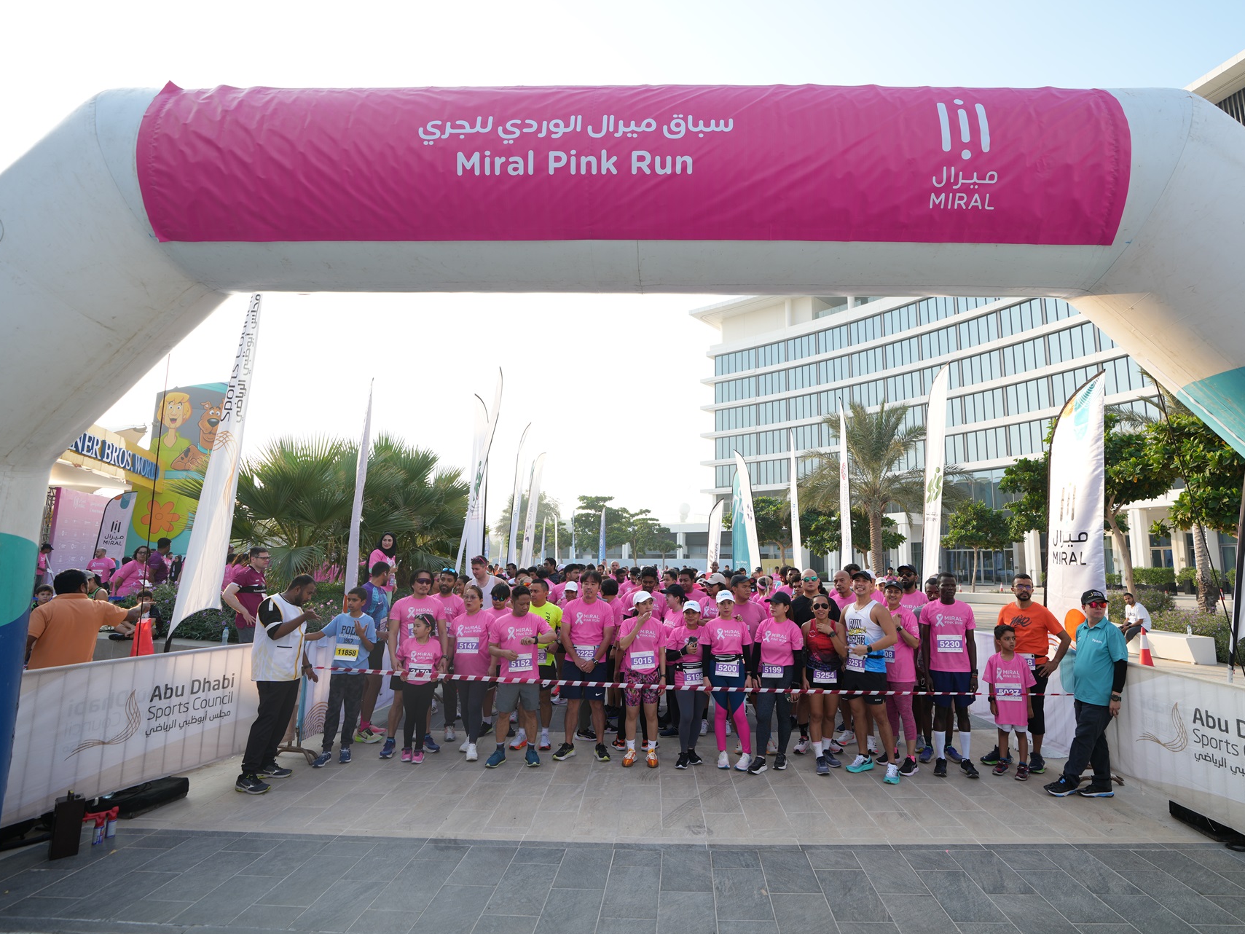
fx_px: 647
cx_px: 665
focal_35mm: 18
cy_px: 461
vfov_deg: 71.6
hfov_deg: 87.6
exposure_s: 1/200
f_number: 4
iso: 100
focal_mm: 16
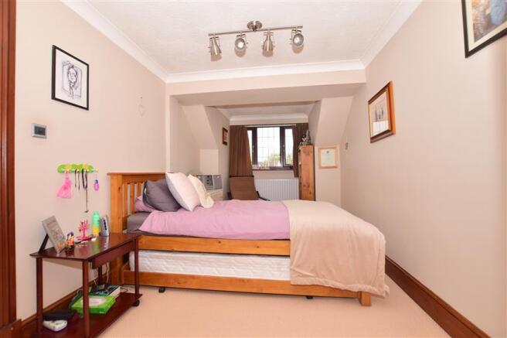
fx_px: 211
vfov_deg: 77.3
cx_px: 254
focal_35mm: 15
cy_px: 169
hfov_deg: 100.4
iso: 200
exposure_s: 1/80
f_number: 7.1
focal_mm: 10
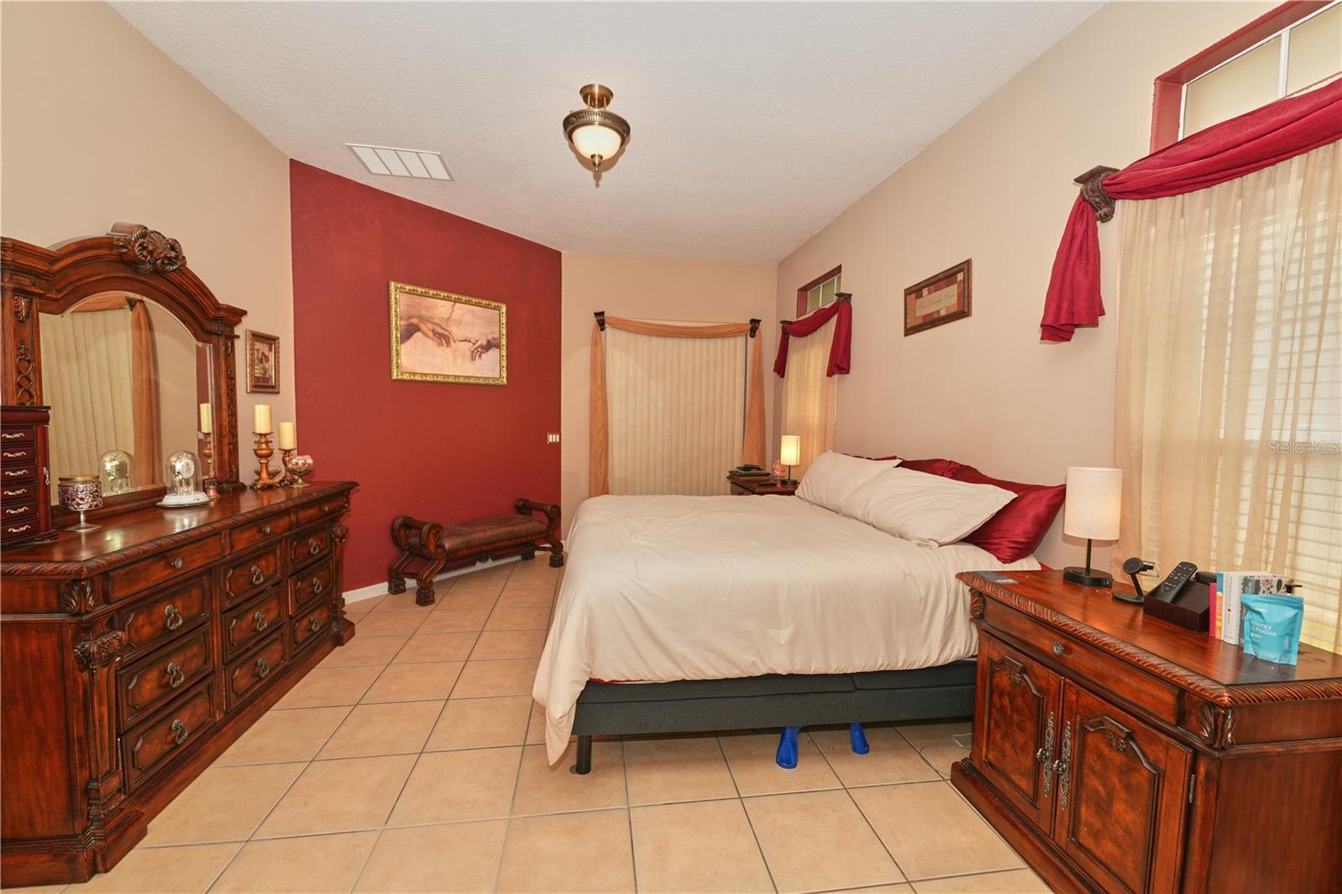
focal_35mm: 14
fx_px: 522
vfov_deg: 81.2
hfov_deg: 104.3
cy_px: 447
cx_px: 671
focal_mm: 14
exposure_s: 1/200
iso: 400
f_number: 4
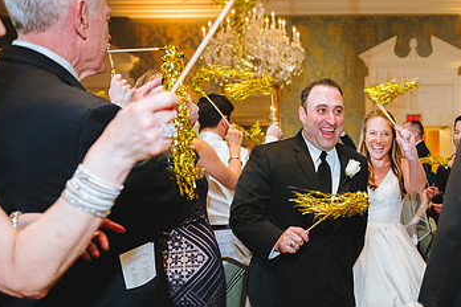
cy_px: 227
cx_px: 347
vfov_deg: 32.8
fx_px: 512
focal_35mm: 40
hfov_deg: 46.7
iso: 3200
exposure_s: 1/125
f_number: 2.8
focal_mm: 24
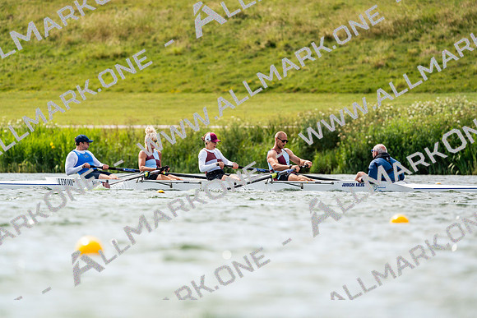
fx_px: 6785
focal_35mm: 512
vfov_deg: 2.7
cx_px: 238
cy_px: 159
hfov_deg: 4.0
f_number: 6.3
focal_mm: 512
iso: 400
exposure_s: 1/2000
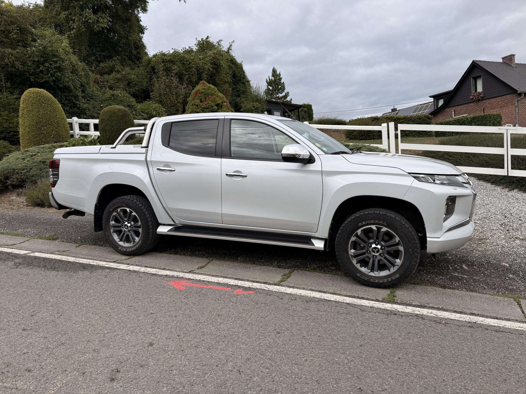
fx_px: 365
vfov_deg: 56.8
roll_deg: +3.5
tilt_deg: -4.2
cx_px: 263
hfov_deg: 71.6
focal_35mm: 24
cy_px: 197
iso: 80
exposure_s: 1/1585
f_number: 1.78
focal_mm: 6.76
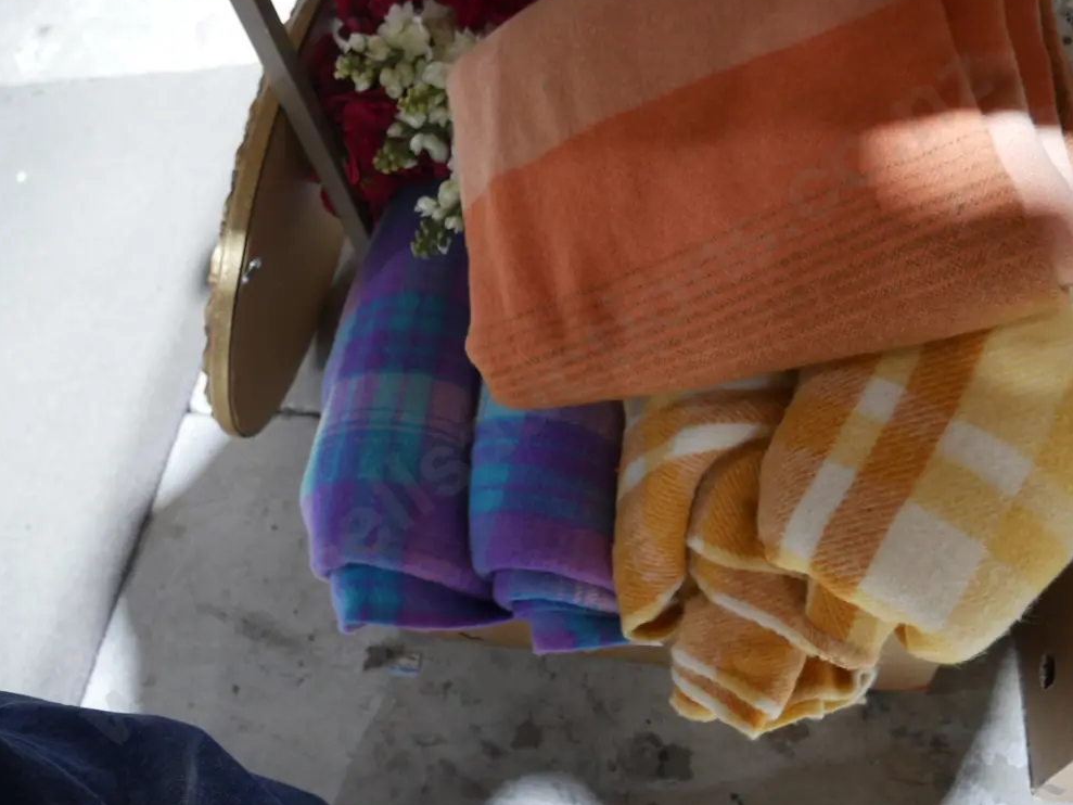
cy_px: 401
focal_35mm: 29
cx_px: 536
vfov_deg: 48.2
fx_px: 899
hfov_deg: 61.7
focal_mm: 14
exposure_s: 1/60
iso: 1250
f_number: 3.5
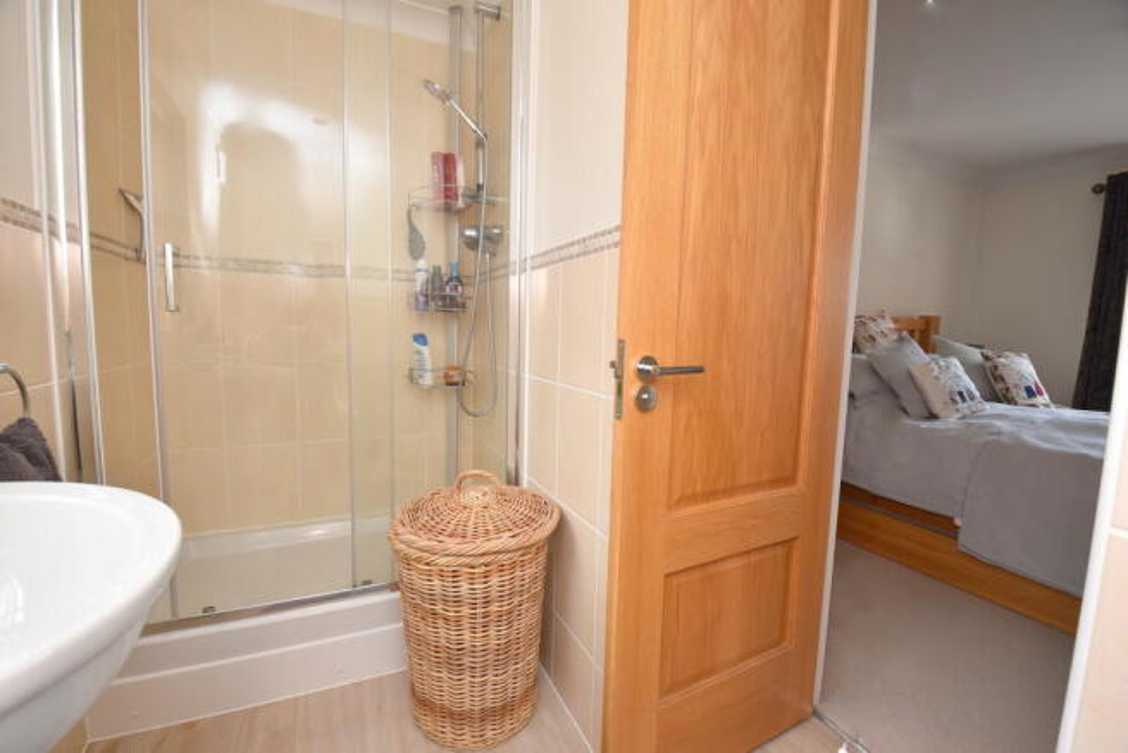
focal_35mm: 15
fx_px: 470
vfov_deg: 77.4
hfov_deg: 100.4
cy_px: 376
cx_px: 564
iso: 400
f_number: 5.6
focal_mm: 10
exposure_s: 1/60
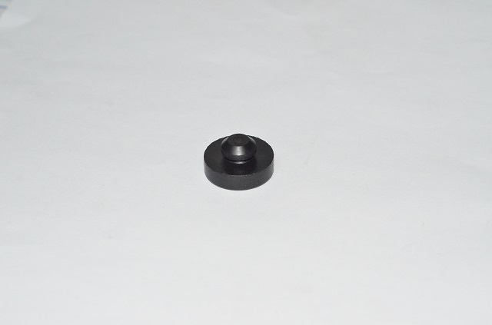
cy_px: 162
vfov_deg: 18.1
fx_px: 1022
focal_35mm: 75
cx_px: 246
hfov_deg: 27.1
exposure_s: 1/250
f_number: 7.1
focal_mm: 50
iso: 6400
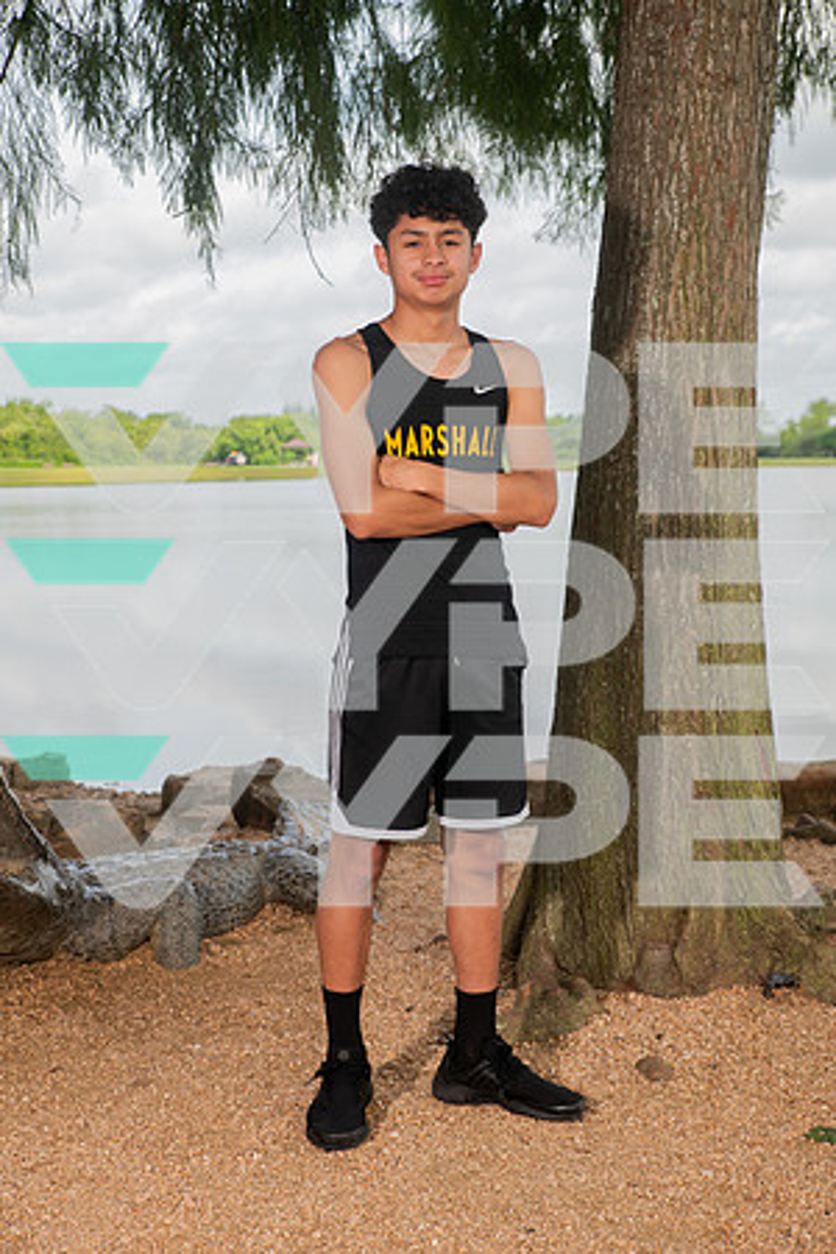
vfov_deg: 36.2
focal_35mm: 55
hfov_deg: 24.6
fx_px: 1916
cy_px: 627
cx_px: 418
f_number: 7.1
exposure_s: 1/320
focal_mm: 55
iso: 320
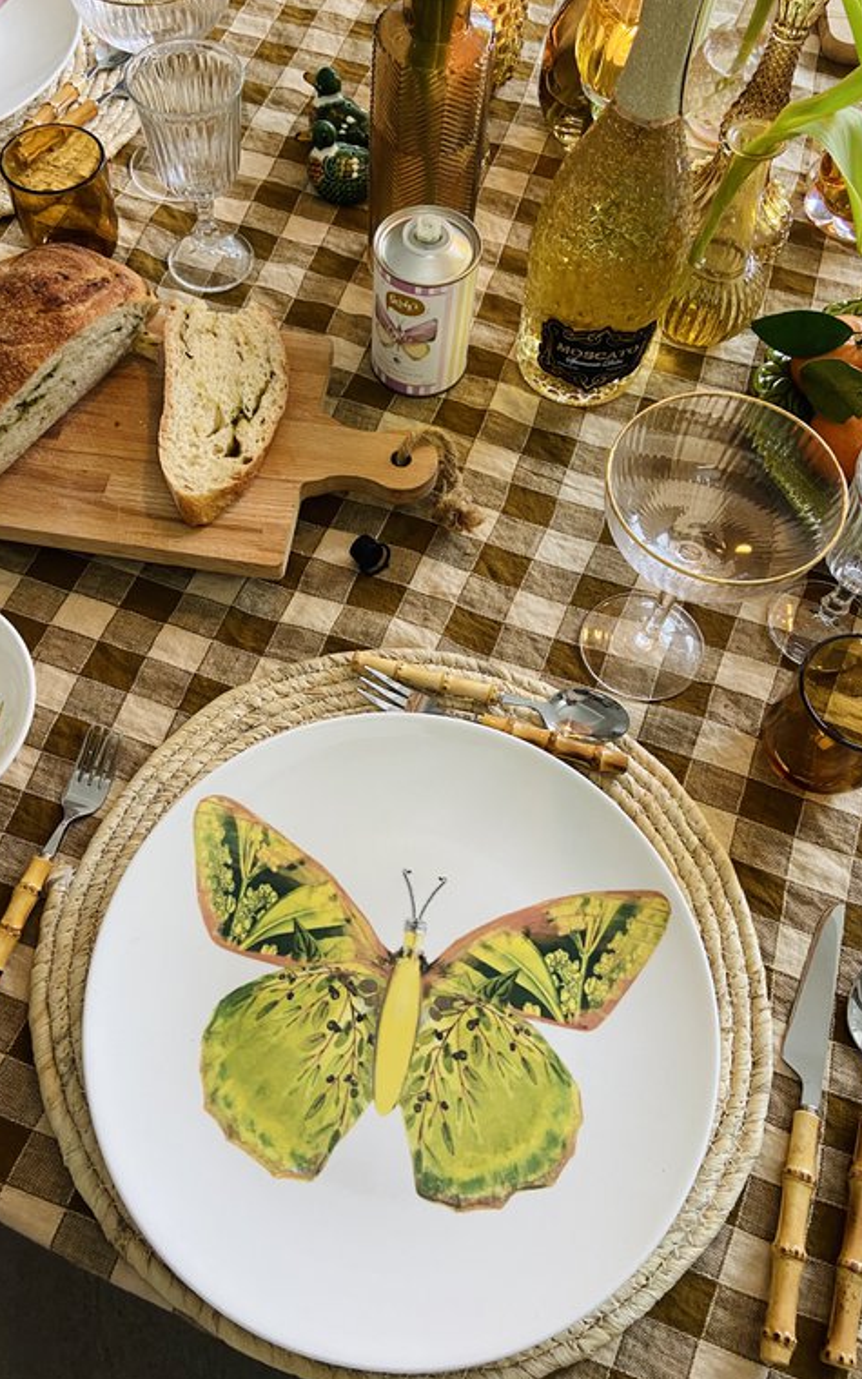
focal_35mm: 29
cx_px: 350
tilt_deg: -63.8
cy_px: 693
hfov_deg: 43.0
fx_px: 1090
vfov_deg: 64.6
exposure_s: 1/53
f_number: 1.8
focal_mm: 4.25
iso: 125
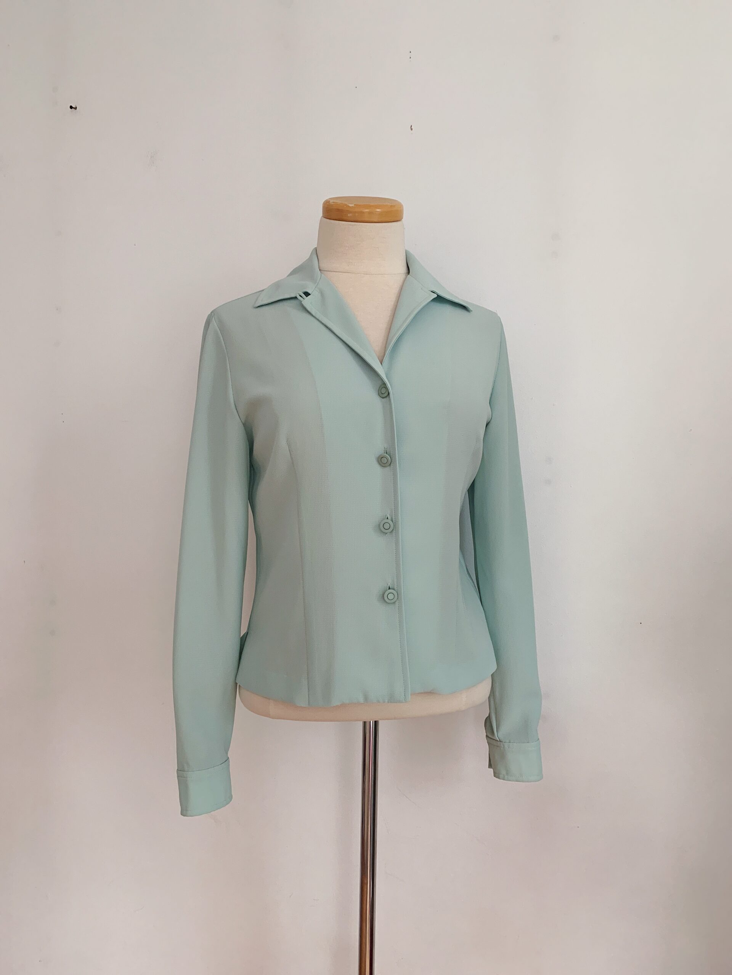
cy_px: 488
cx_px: 366
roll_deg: -1.4
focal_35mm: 26
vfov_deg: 67.3
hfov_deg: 53.1
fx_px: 733
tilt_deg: -0.4
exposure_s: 1/60
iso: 125
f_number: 1.8
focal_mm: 4.25
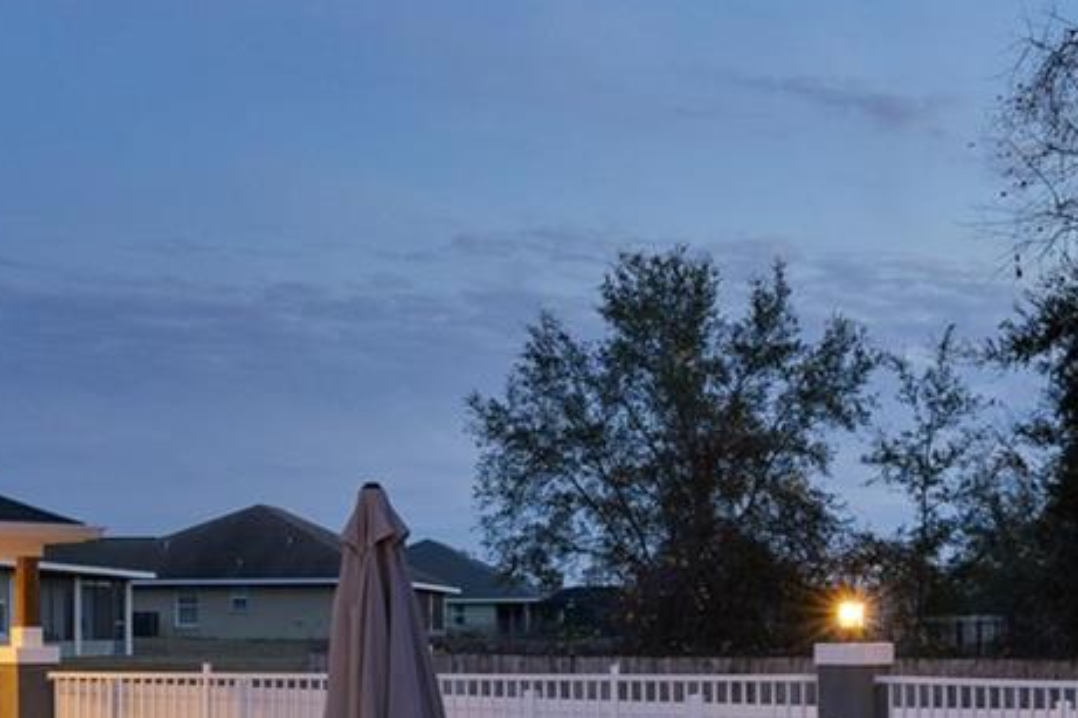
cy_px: 667
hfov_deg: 33.7
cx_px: 713
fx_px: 1766
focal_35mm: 59
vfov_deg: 22.3
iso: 800
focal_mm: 17
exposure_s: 1/3
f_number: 10
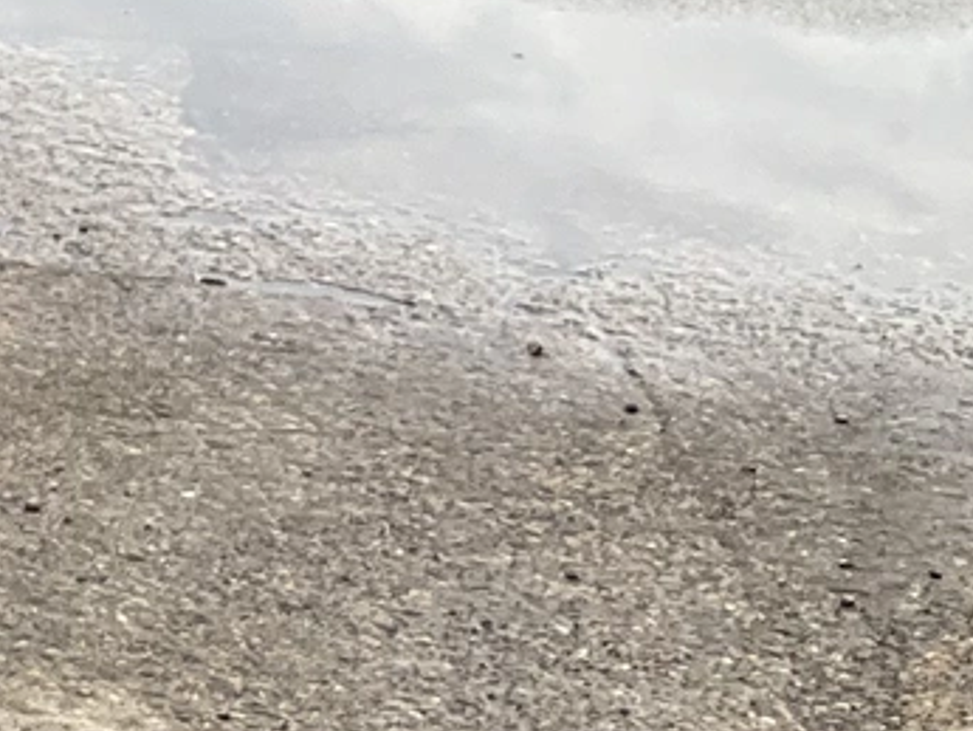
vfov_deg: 8.7
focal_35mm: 168
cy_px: -135
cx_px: -1407
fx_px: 4724
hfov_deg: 10.2
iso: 20
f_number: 1.8
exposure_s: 1/153
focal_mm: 3
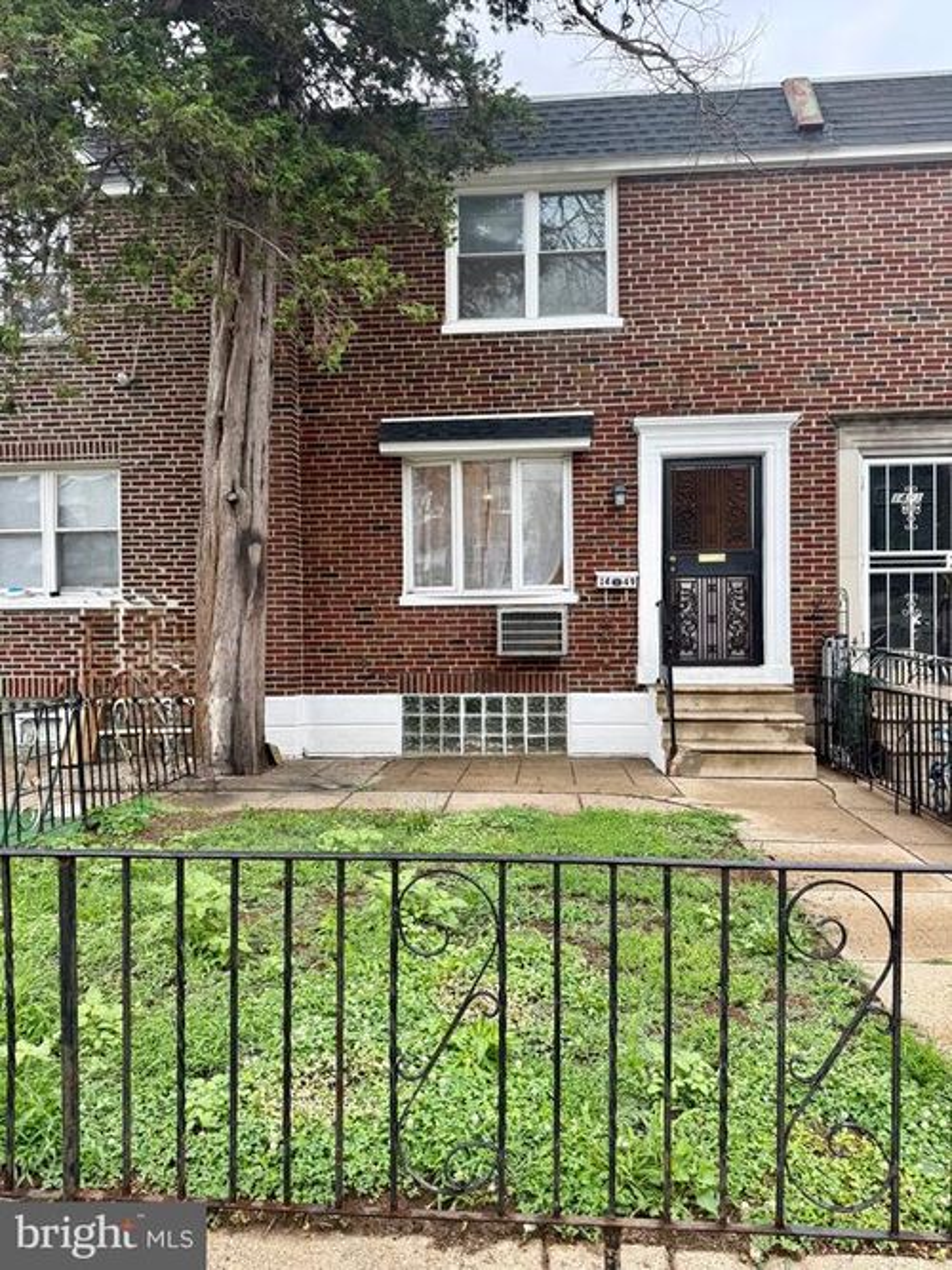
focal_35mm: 24
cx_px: 476
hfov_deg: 56.8
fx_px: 880
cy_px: 635
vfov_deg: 71.6
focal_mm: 6.76
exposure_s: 1/188
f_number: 1.78
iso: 100
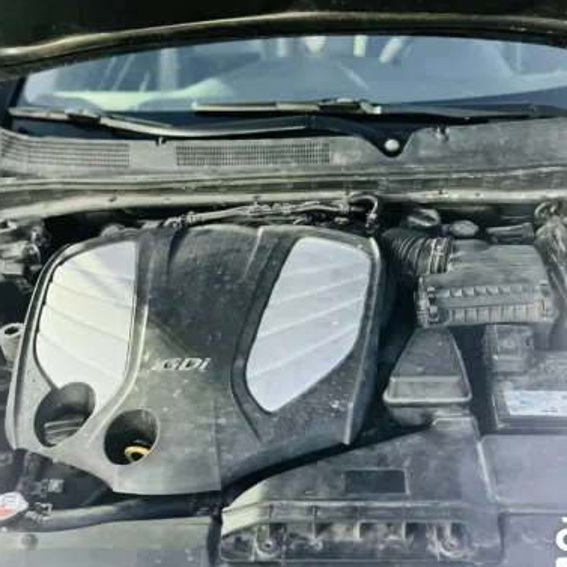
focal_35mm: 39
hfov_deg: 42.7
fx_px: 723
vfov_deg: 42.8
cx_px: 329
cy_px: 286
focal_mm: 5.7
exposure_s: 1/30
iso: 1000
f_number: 1.5
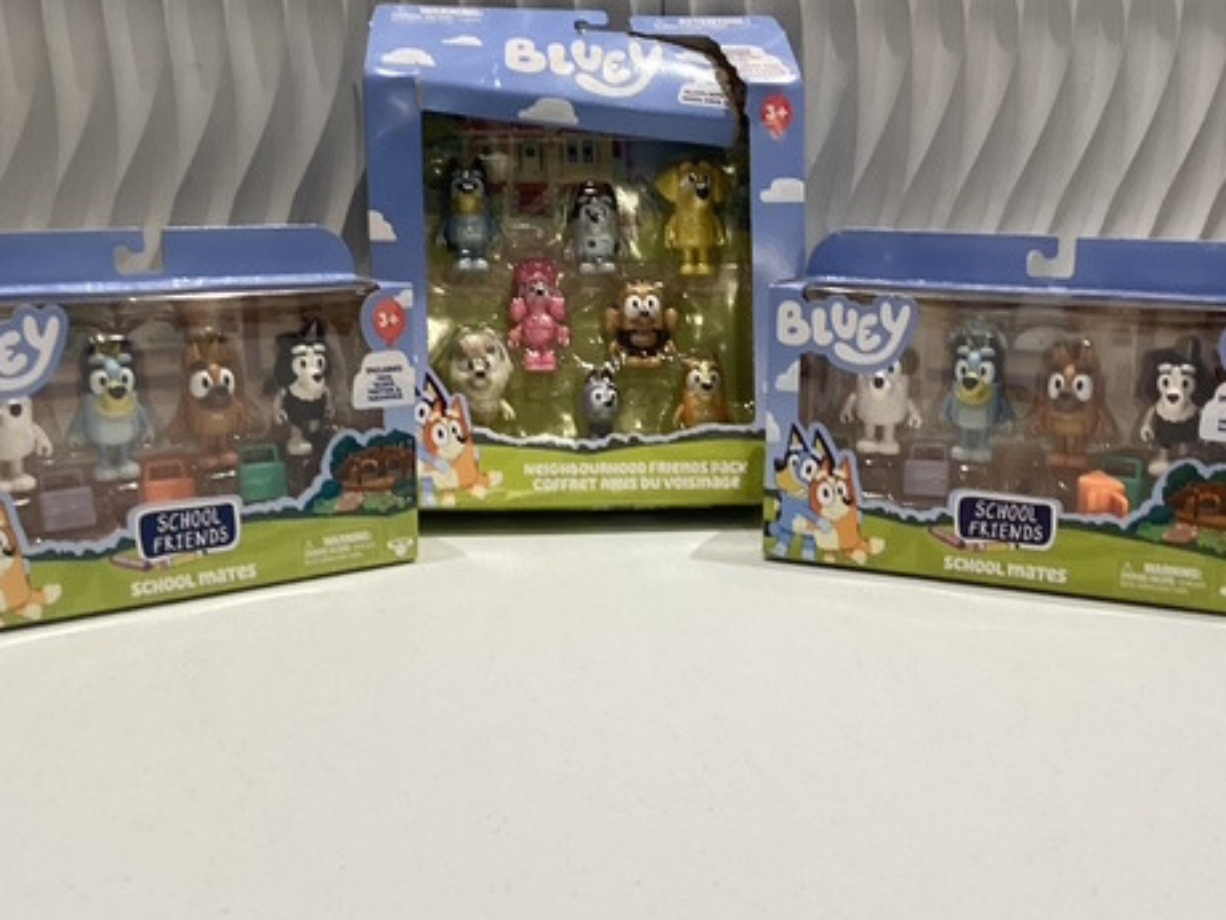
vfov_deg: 33.6
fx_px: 1523
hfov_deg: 43.8
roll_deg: -1.1
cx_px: 646
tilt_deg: -11.1
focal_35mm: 43
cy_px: 447
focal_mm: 3.3
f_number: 2.4
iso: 100
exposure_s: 1/60
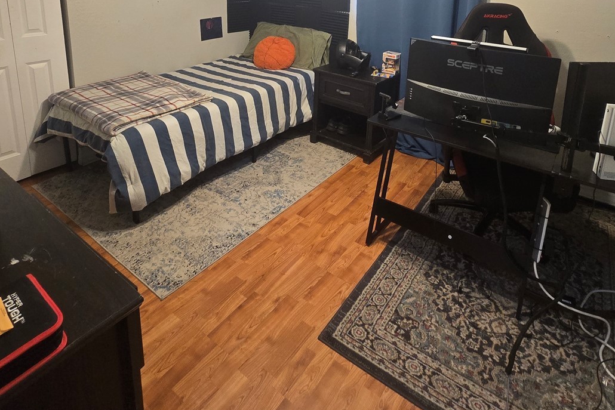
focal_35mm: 21
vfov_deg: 53.6
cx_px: 315
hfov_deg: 81.2
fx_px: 359
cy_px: 57
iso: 320
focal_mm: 2.2
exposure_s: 1/60
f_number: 2.2
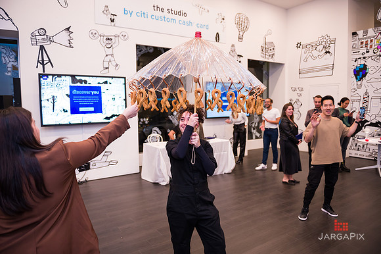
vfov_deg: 53.1
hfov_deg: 73.8
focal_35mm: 24
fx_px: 254
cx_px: 190
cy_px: 127
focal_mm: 24
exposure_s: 1/200
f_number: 3.2
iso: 1600
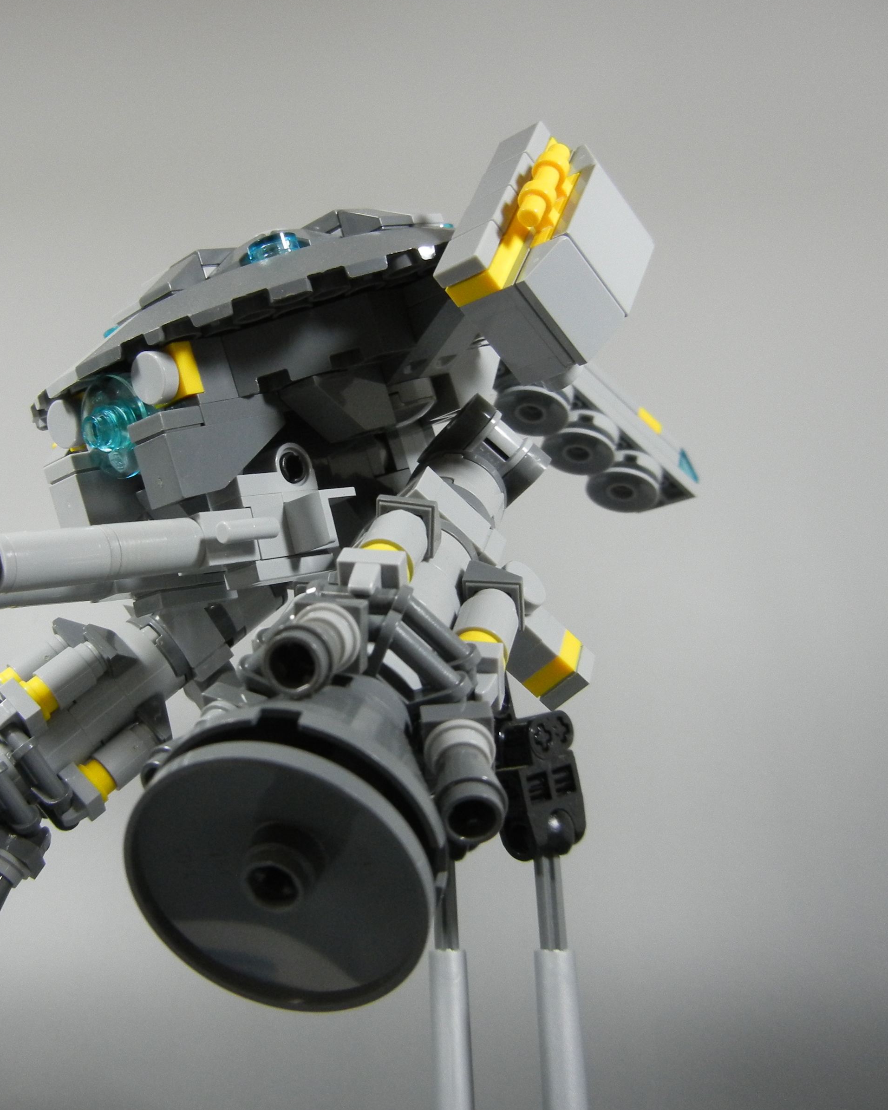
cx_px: 283
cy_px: 555
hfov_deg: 36.9
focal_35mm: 40
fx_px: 1314
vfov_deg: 45.8
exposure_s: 1/53.7
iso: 400
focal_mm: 5.4
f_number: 3.5
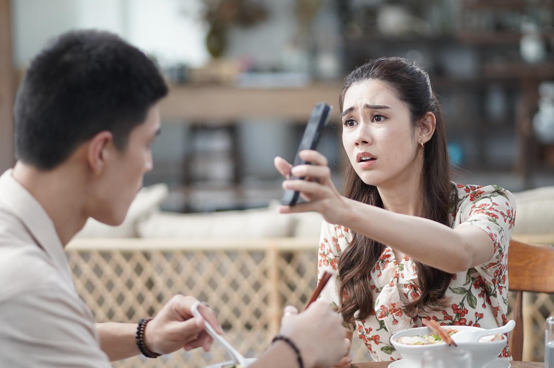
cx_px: 277
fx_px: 1952
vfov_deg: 10.8
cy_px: 184
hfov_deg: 16.1
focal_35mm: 127
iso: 800
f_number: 1.8
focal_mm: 85
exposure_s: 1/200
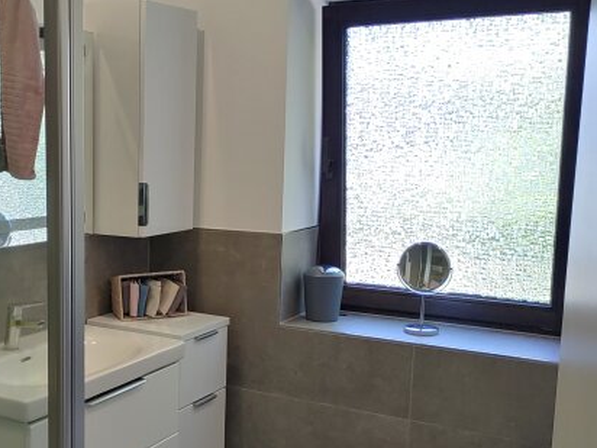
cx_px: 117
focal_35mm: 48
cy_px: 271
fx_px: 828
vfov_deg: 30.2
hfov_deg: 38.2
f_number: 1.8
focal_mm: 4.36
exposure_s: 1/120
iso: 50
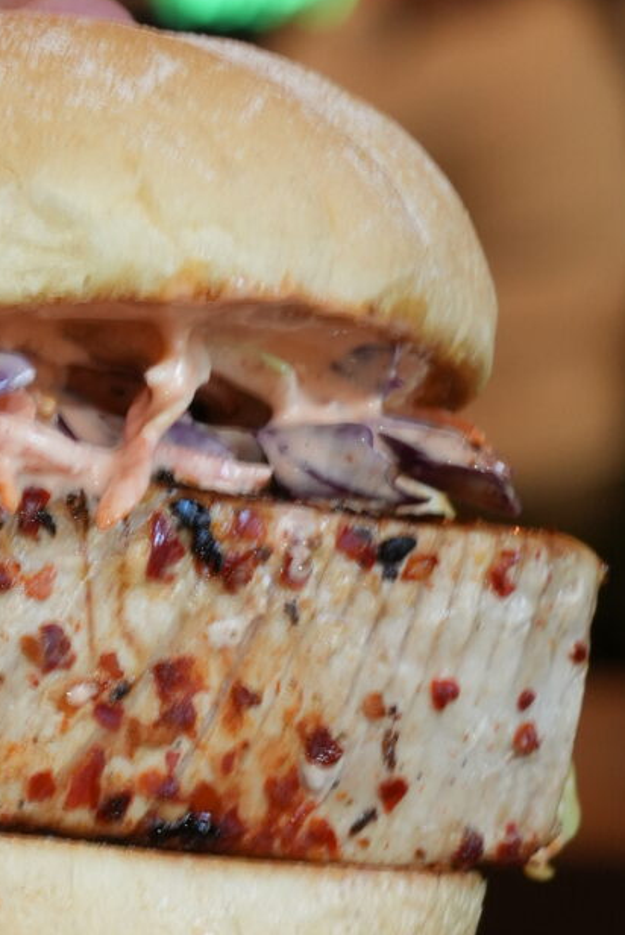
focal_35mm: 340
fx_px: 8844
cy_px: 486
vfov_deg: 6.1
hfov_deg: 4.0
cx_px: 22
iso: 500
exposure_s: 1/6
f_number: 9
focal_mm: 55
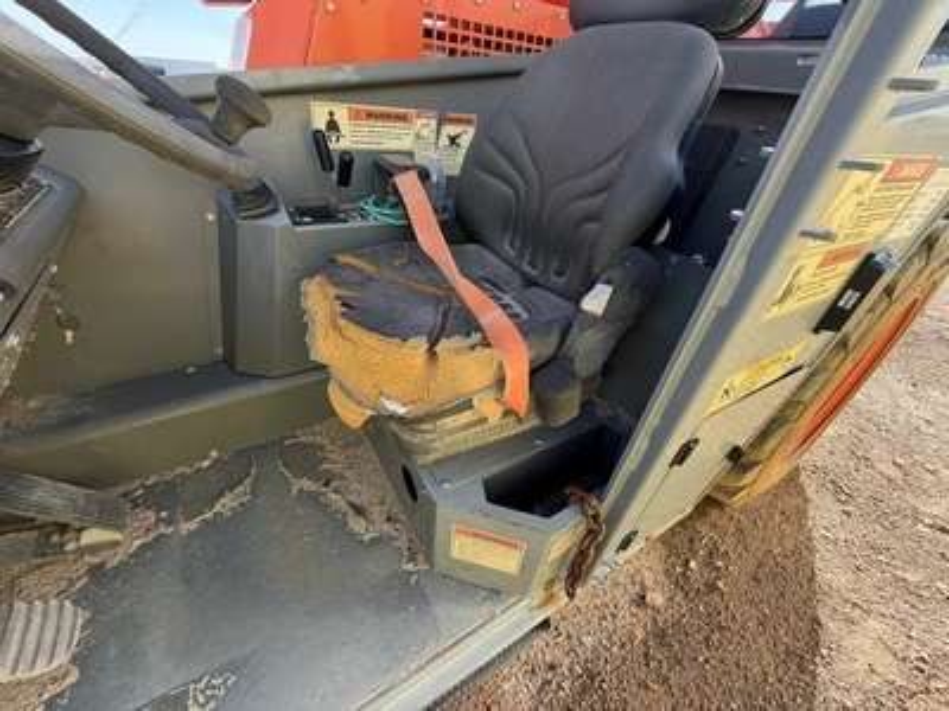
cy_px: 356
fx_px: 384
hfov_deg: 102.1
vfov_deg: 85.7
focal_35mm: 14
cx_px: 474
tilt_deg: -34.4
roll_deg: -4.0
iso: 40
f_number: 2.2
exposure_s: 1/173
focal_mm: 2.22
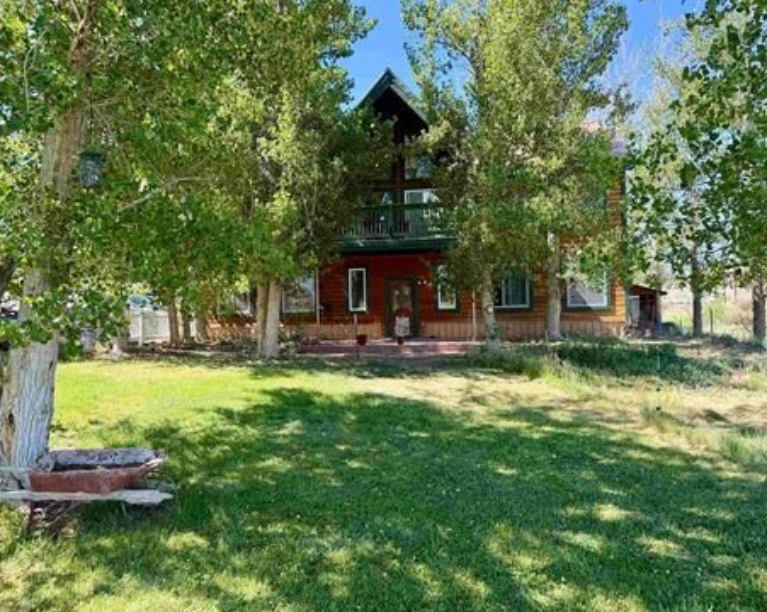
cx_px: 374
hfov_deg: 66.1
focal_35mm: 26
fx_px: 590
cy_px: 295
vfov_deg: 54.9
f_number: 1.78
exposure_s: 1/868
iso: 80
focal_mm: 6.76
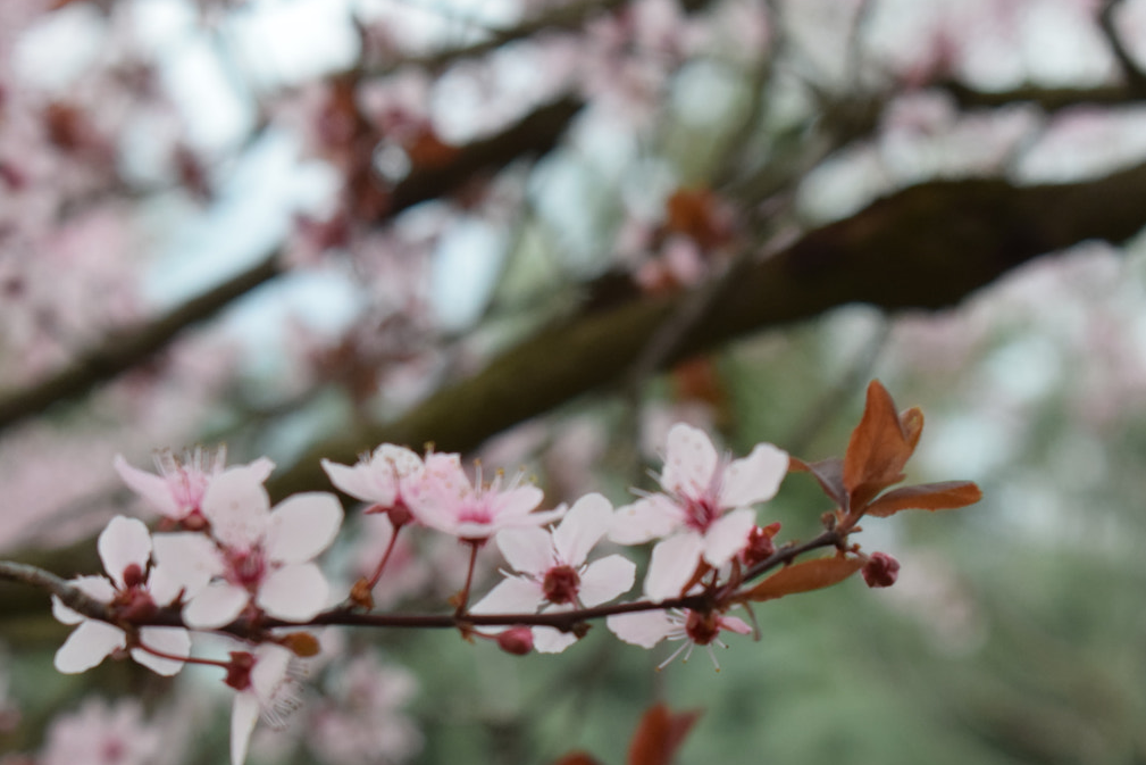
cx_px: 400
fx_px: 4164
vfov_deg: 10.5
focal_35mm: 131
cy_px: 568
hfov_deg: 15.6
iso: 1100
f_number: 5.6
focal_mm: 55
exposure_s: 1/125
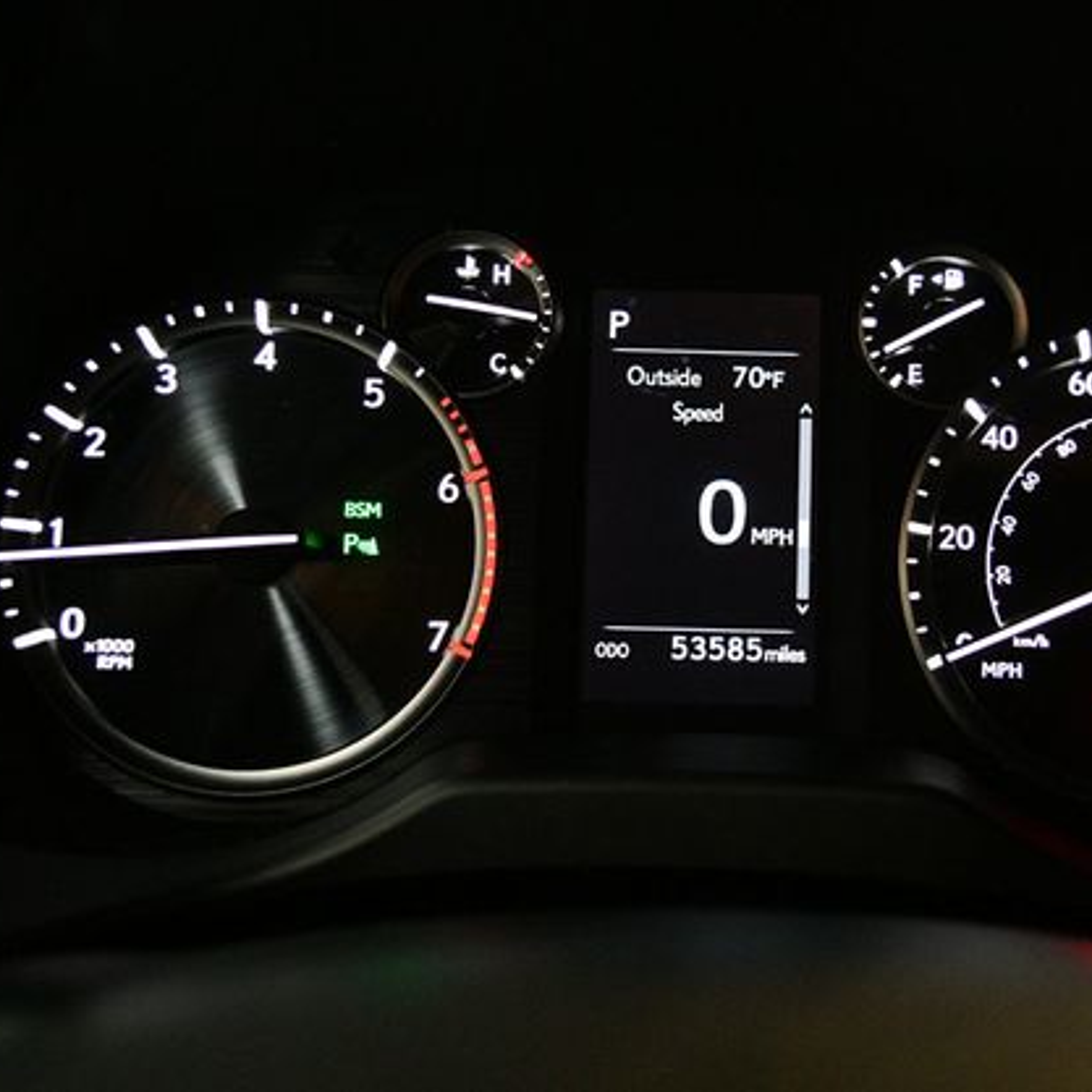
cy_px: 537
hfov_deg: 38.8
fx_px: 1535
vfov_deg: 39.2
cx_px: 715
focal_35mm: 43
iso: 3200
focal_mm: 22
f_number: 3.8
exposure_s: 1/80
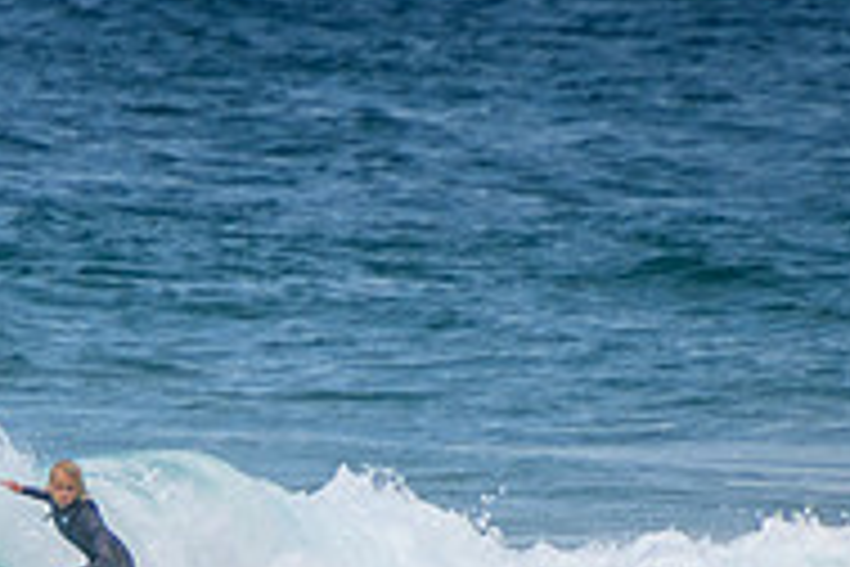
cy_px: 608
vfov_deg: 0.8
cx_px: 100
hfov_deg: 1.2
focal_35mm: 1686
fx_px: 39805
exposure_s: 1/2000
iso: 360
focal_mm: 400
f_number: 5.6
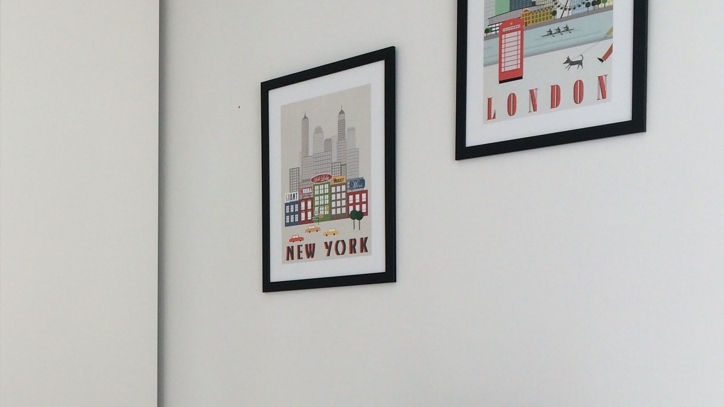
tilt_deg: -2.1
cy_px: 386
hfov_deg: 34.5
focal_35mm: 60
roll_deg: -0.2
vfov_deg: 19.6
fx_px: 1152
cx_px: 221
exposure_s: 1/50
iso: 40
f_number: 2.2
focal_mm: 4.15
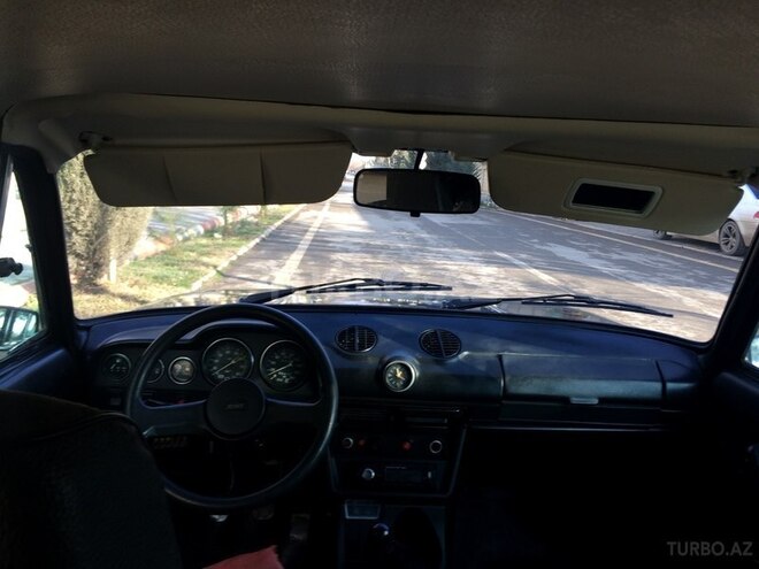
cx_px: 380
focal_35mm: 29
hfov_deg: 61.7
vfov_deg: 48.2
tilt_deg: -9.9
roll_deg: -3.3
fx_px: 636
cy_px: 284
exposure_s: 1/100
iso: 40
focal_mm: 4.15
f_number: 2.2
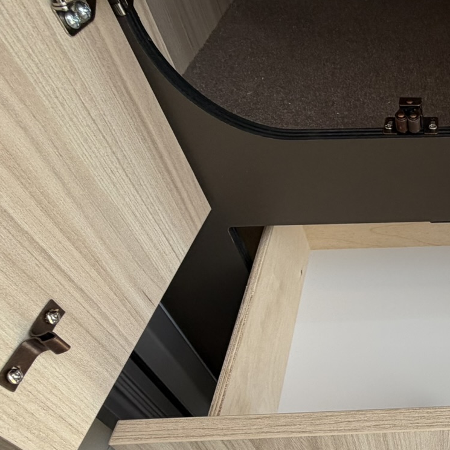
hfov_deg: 40.8
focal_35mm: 34
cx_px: 472
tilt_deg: -52.1
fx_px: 500
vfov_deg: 47.0
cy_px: 328
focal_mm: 2.22
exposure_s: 1/230
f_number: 2.2
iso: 40
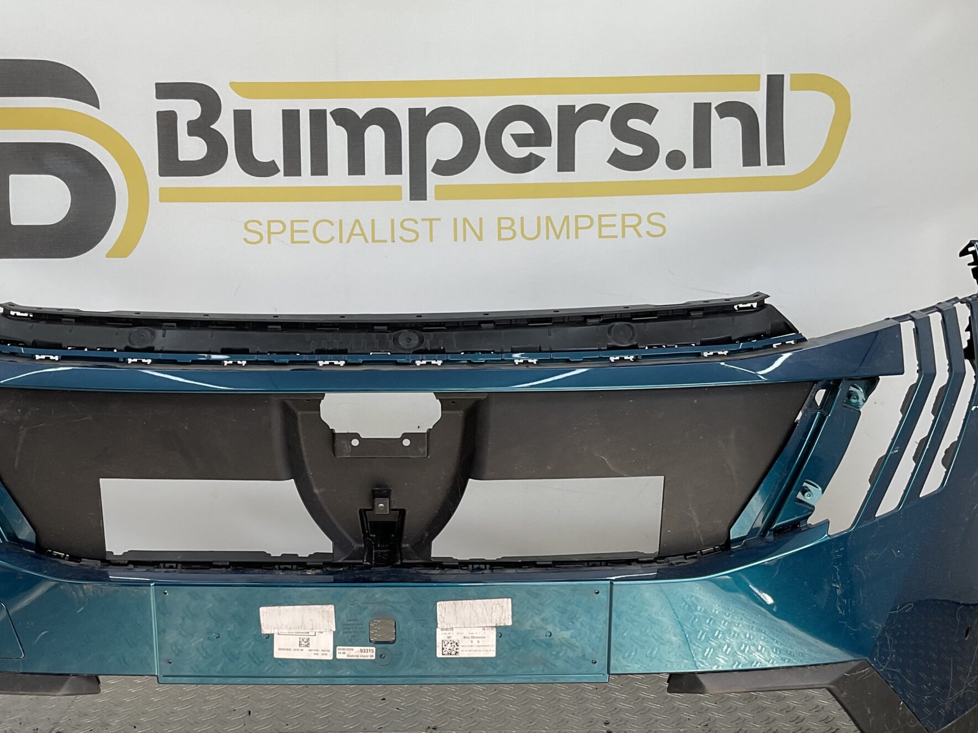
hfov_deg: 44.6
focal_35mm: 42
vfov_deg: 34.2
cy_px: 463
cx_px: 398
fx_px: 1187
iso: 16
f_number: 1.8
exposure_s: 1/176
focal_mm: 3
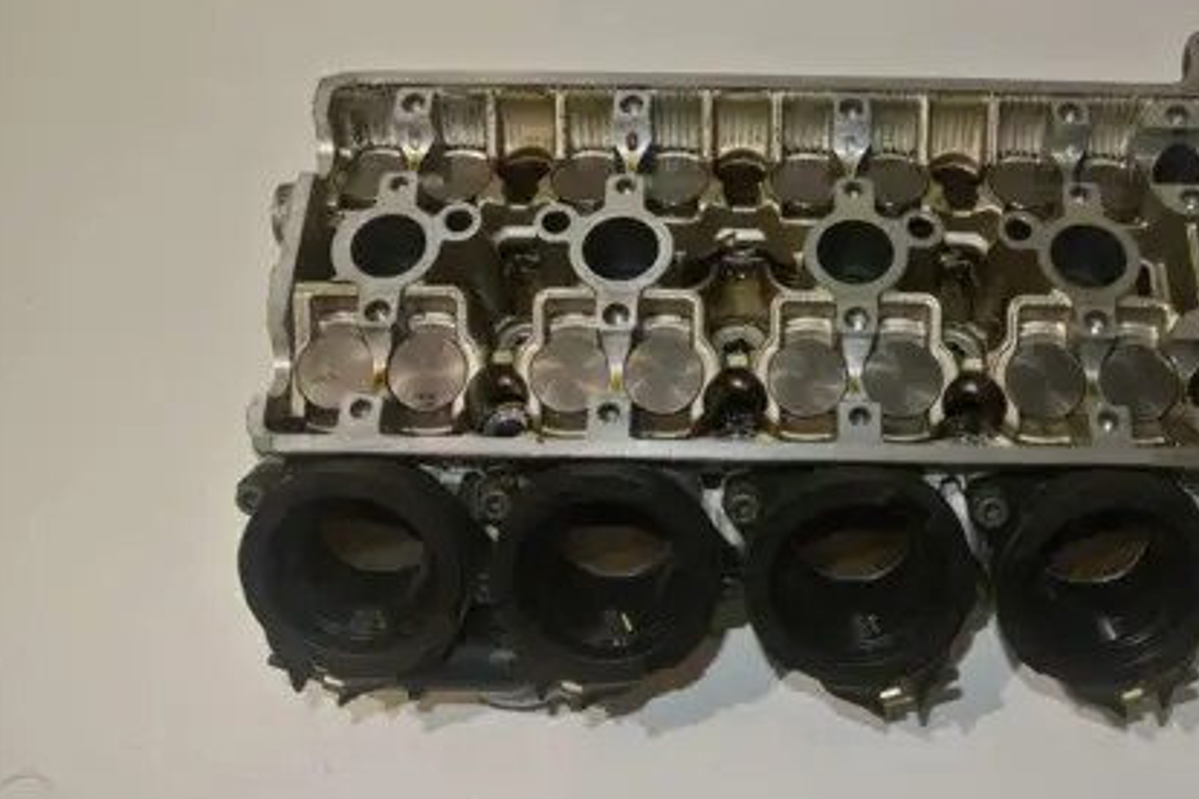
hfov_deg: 49.0
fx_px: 1299
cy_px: 414
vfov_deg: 34.2
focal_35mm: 39
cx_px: 759
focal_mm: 11.4
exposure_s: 1/60
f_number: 3.5
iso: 200
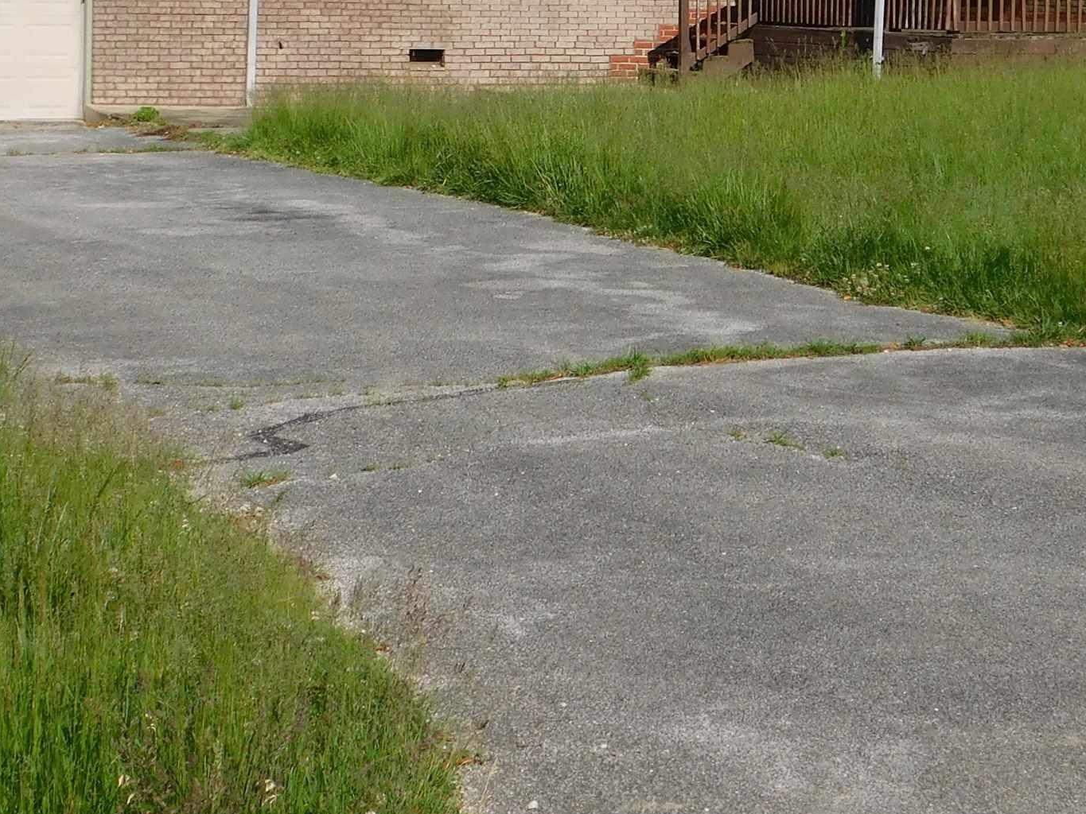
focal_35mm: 90
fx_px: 2824
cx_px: 469
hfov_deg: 21.8
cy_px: -52
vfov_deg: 16.0
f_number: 3.6
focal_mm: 7.1
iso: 125
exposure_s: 1/1500
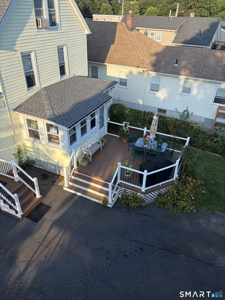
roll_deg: -0.8
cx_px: 112
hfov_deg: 53.1
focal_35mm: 26
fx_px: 225
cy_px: 150
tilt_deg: -29.4
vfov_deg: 67.3
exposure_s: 1/973
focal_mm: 5.96
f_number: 1.6
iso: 50
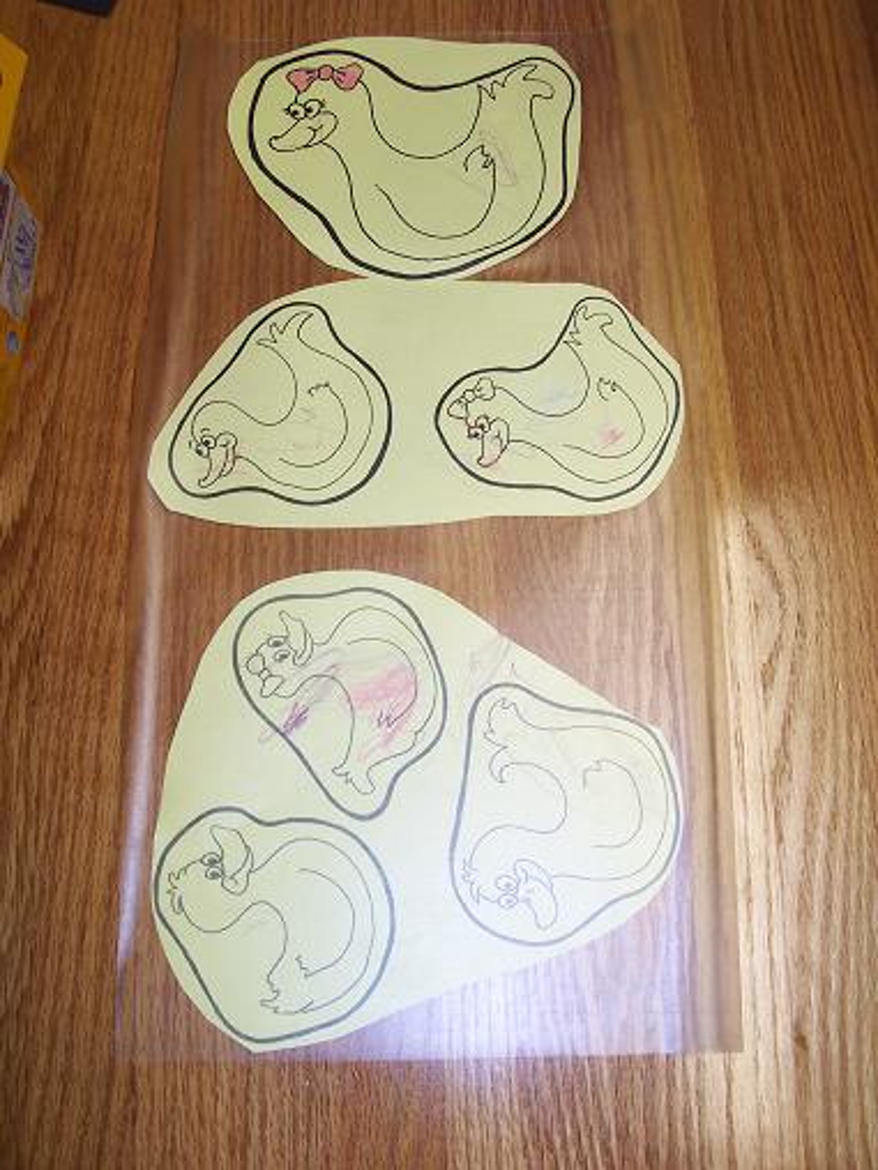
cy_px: 585
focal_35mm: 37
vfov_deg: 50.1
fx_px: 1251
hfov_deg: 38.7
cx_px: 439
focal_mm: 5.6
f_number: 2.8
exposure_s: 1/60
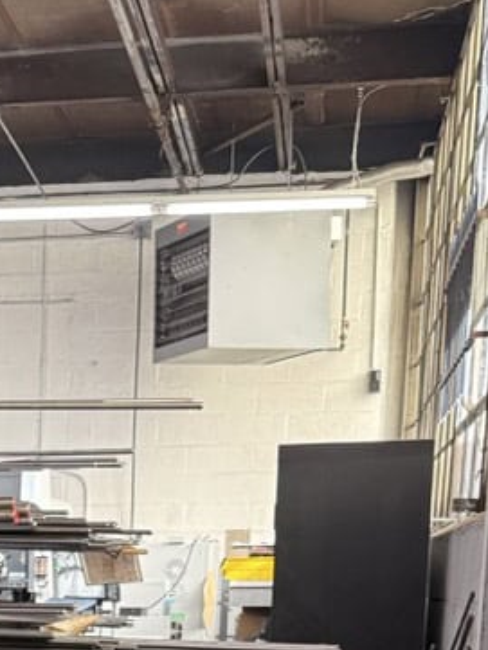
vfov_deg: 20.6
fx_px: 1597
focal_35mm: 85
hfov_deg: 16.6
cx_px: -99
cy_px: 886
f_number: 1.8
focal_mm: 6.8
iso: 200
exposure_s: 1/120
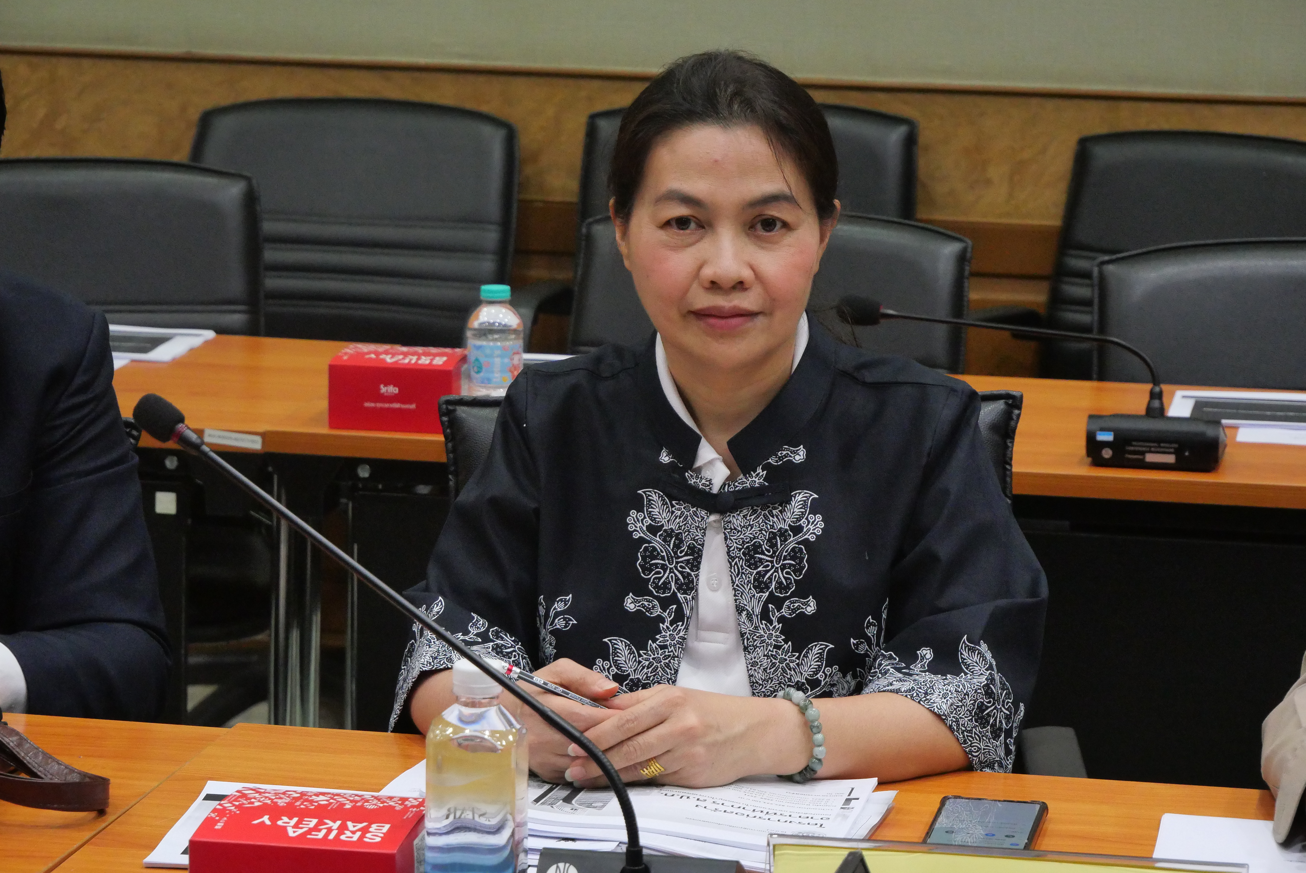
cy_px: 436
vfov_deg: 11.6
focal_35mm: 118
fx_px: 4283
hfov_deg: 17.3
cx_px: 653
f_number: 5.6
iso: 3200
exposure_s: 1/125
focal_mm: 57
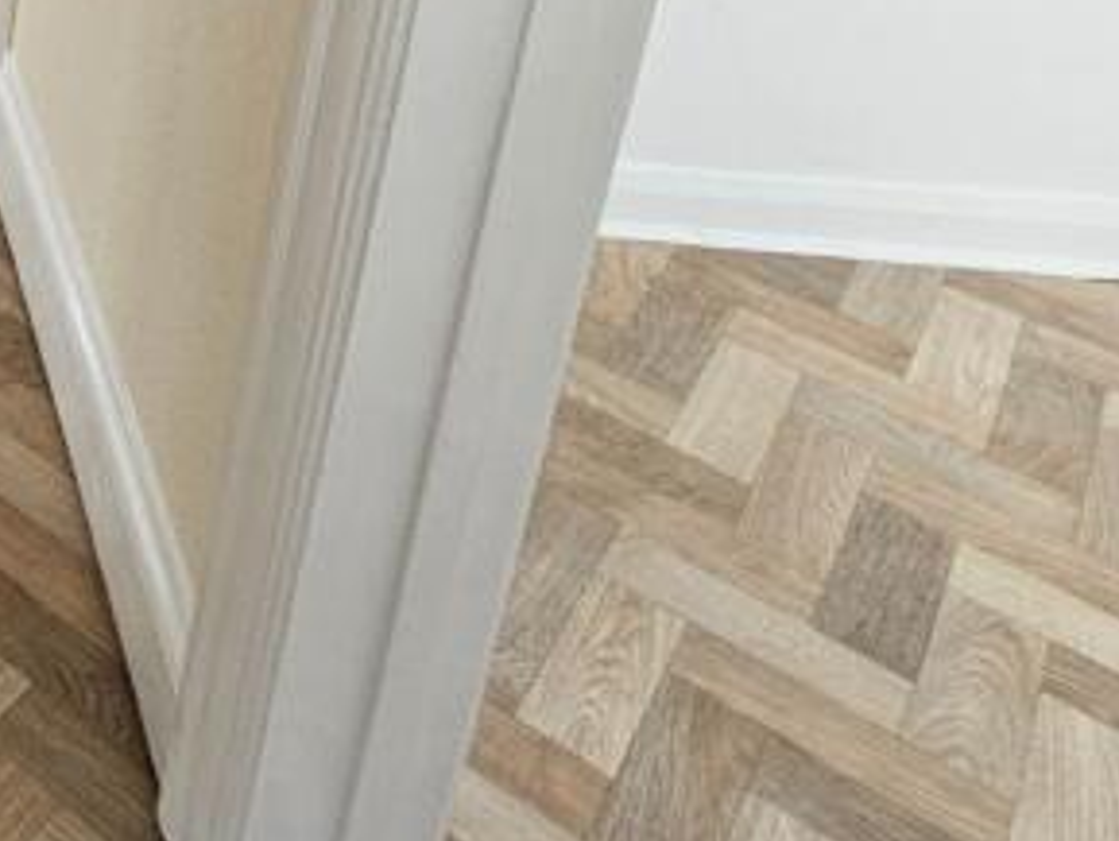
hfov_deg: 29.2
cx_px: -476
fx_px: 1488
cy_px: -422
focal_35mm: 46
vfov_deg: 24.5
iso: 80
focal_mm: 2.2
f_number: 2.2
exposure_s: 1/50
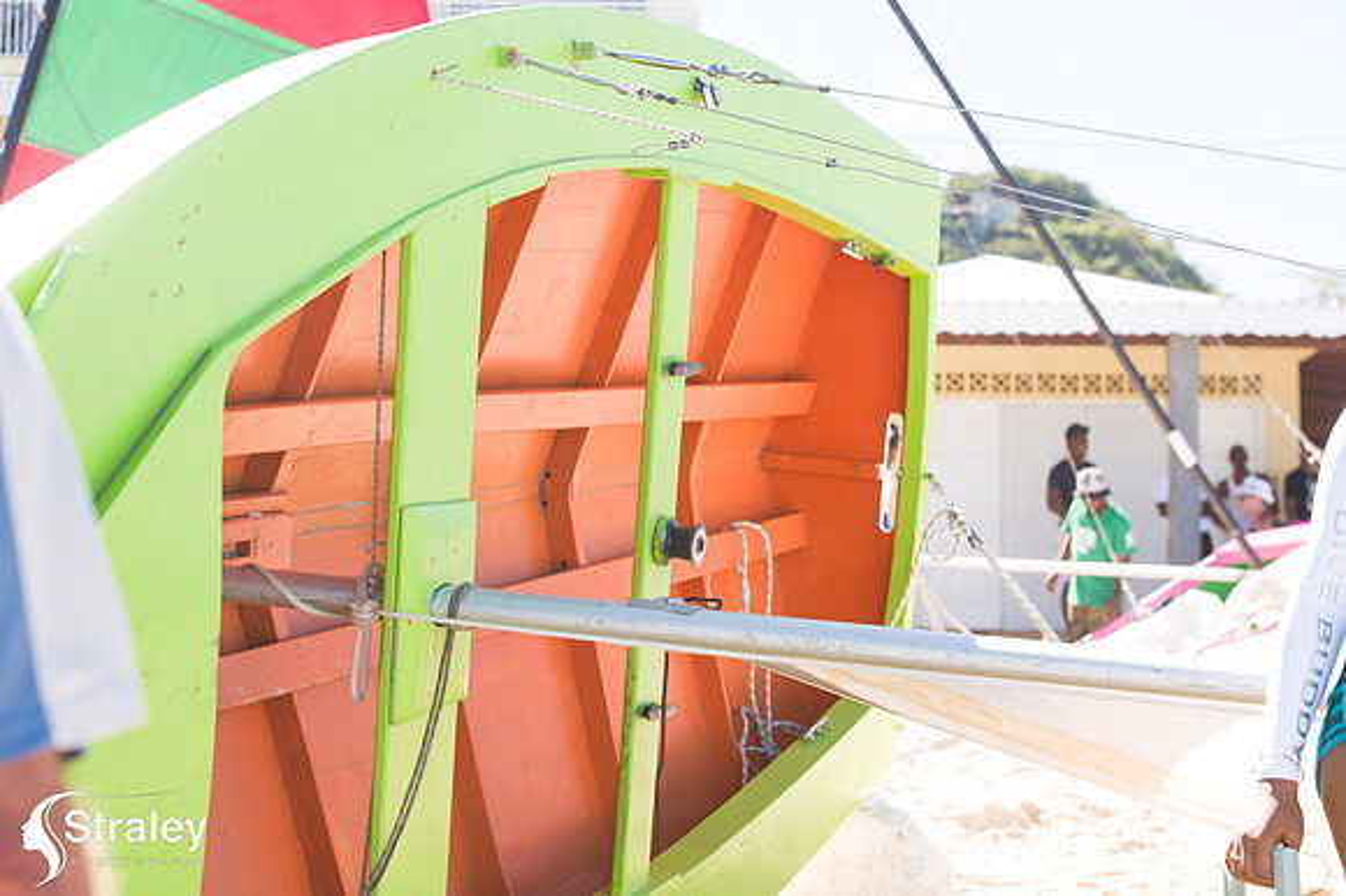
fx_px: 2616
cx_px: 673
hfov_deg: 28.9
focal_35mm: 70
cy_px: 448
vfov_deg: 19.4
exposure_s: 1/100
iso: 100
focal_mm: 70
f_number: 8
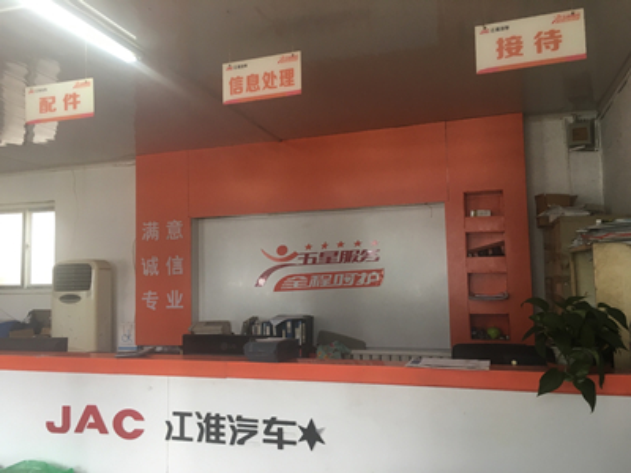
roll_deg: +1.2
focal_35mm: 29
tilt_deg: +5.8
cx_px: 316
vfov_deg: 48.2
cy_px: 236
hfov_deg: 61.7
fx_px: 529
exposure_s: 1/33
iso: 32
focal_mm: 4.15
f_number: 2.2
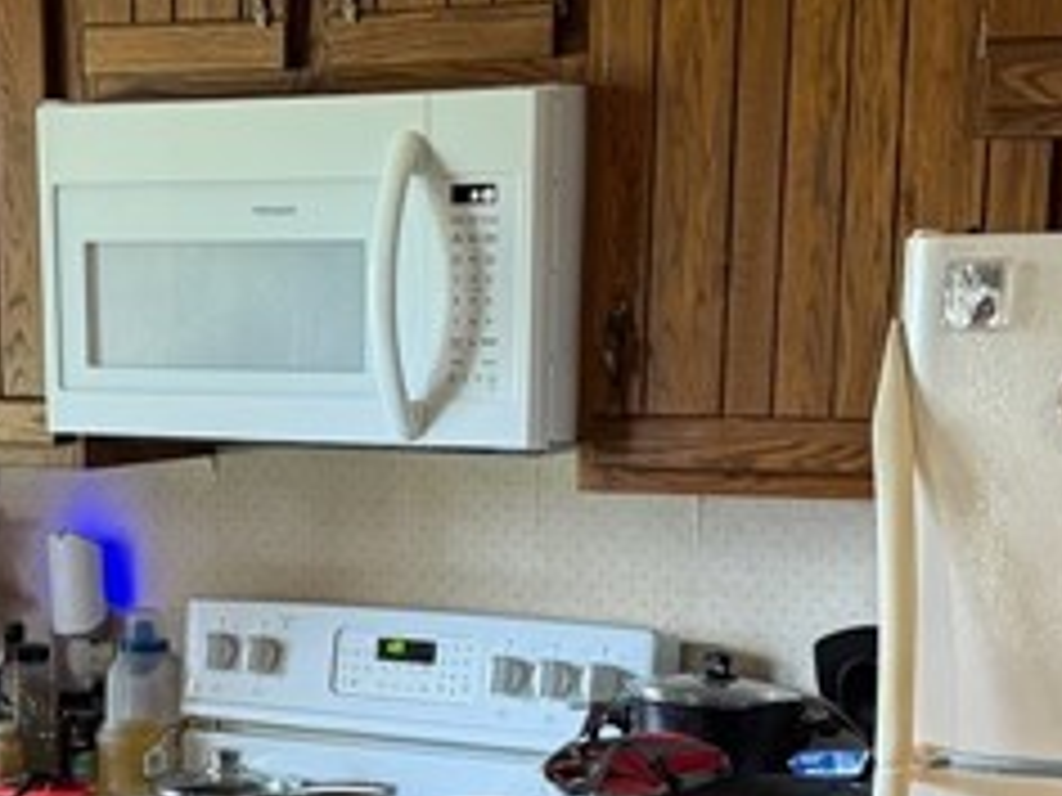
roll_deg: +0.5
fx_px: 3191
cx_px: 180
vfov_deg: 13.5
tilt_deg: -16.5
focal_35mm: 104
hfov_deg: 18.7
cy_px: 1174
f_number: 1.78
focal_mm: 6.76
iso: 250
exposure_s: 1/60
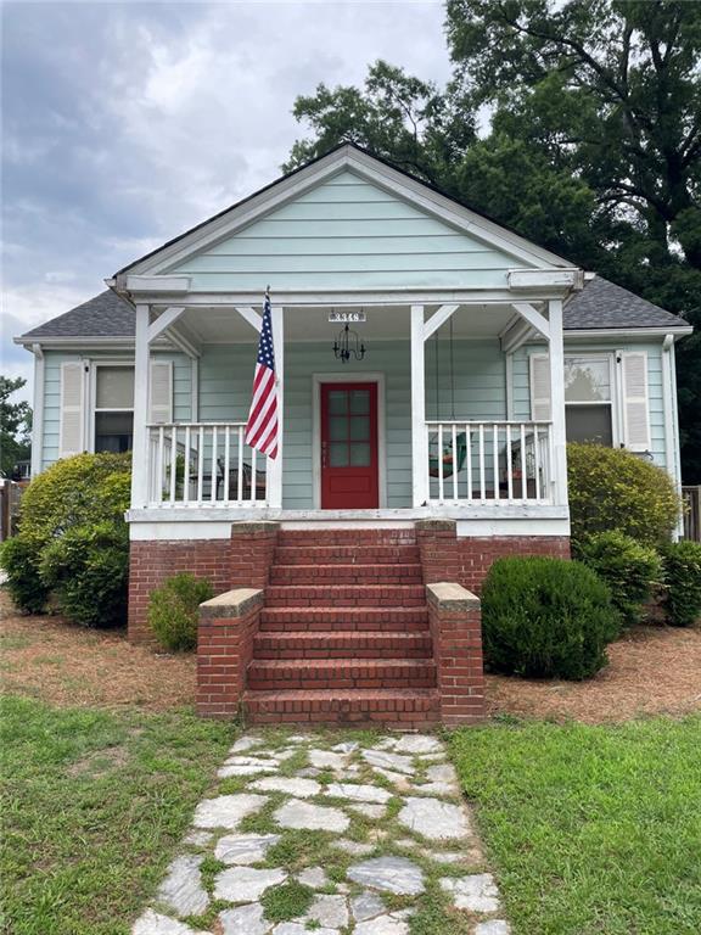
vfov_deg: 67.3
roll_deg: +1.7
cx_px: 350
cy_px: 468
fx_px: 702
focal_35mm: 26
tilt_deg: +6.5
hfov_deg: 53.1
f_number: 1.6
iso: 32
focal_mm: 4.2
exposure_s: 1/2304
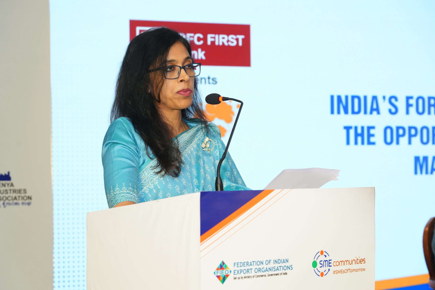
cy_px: 145
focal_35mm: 92
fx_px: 1112
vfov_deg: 14.9
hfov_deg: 22.1
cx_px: 218
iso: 2000
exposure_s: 1/160
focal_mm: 92
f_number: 6.3
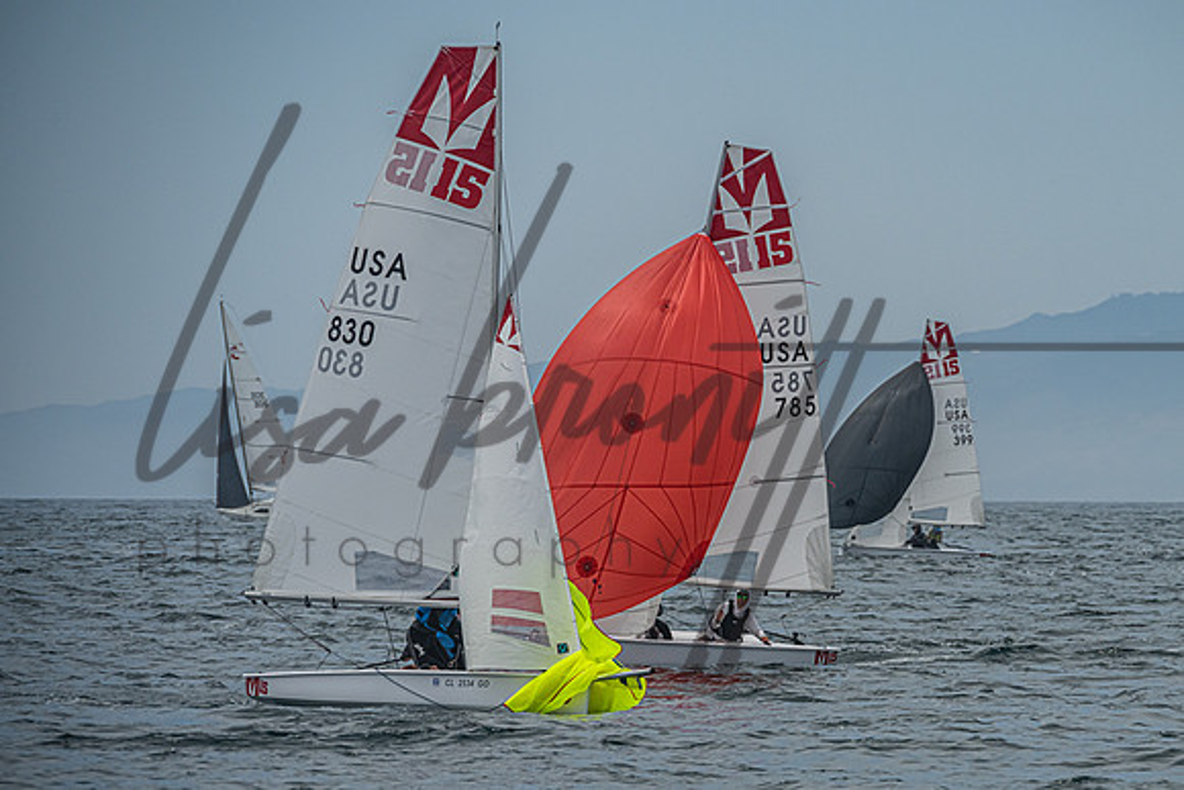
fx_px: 10265
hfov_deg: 6.6
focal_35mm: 312
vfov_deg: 4.4
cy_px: 461
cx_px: 764
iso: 500
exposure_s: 1/4000
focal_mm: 240
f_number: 8
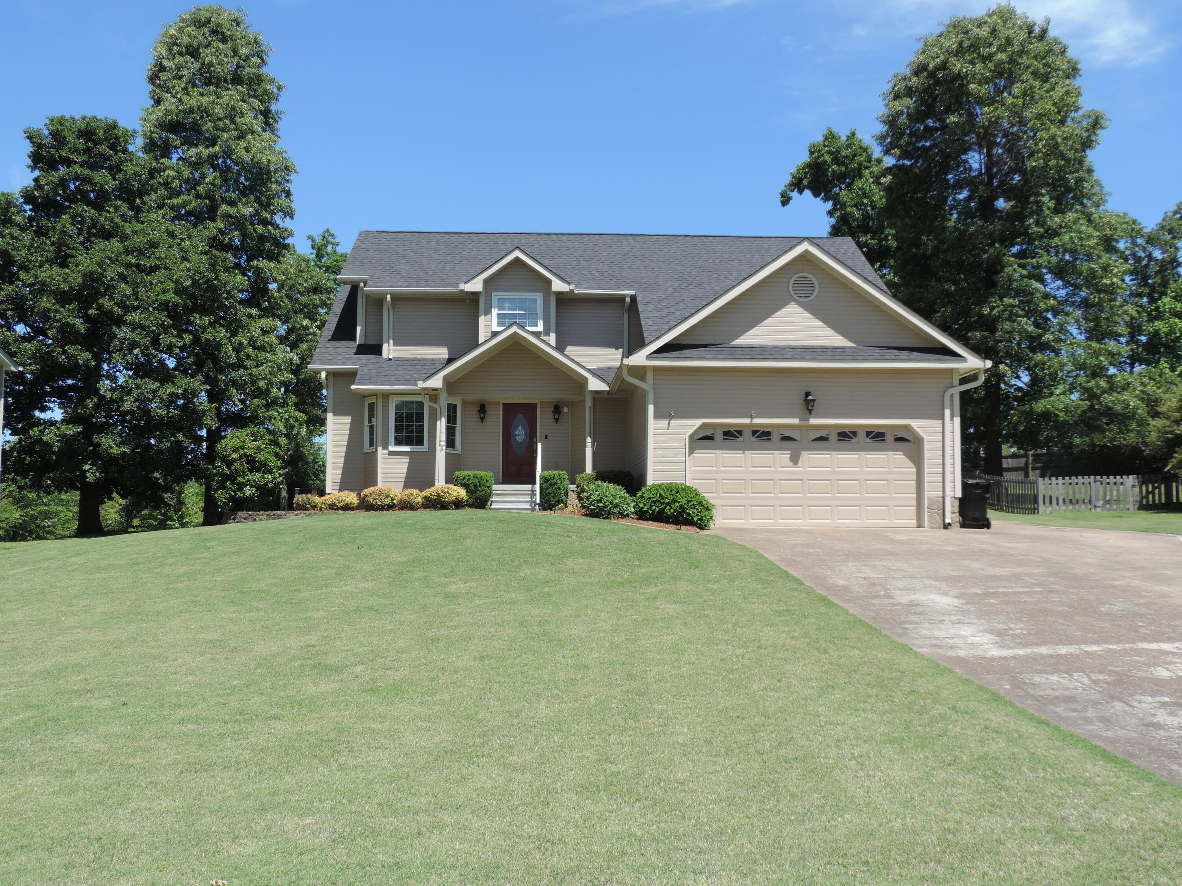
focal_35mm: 33
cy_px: 443
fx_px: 1127
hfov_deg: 55.4
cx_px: 591
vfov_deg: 42.9
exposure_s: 1/800
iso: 80
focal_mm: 5.8
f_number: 3.2
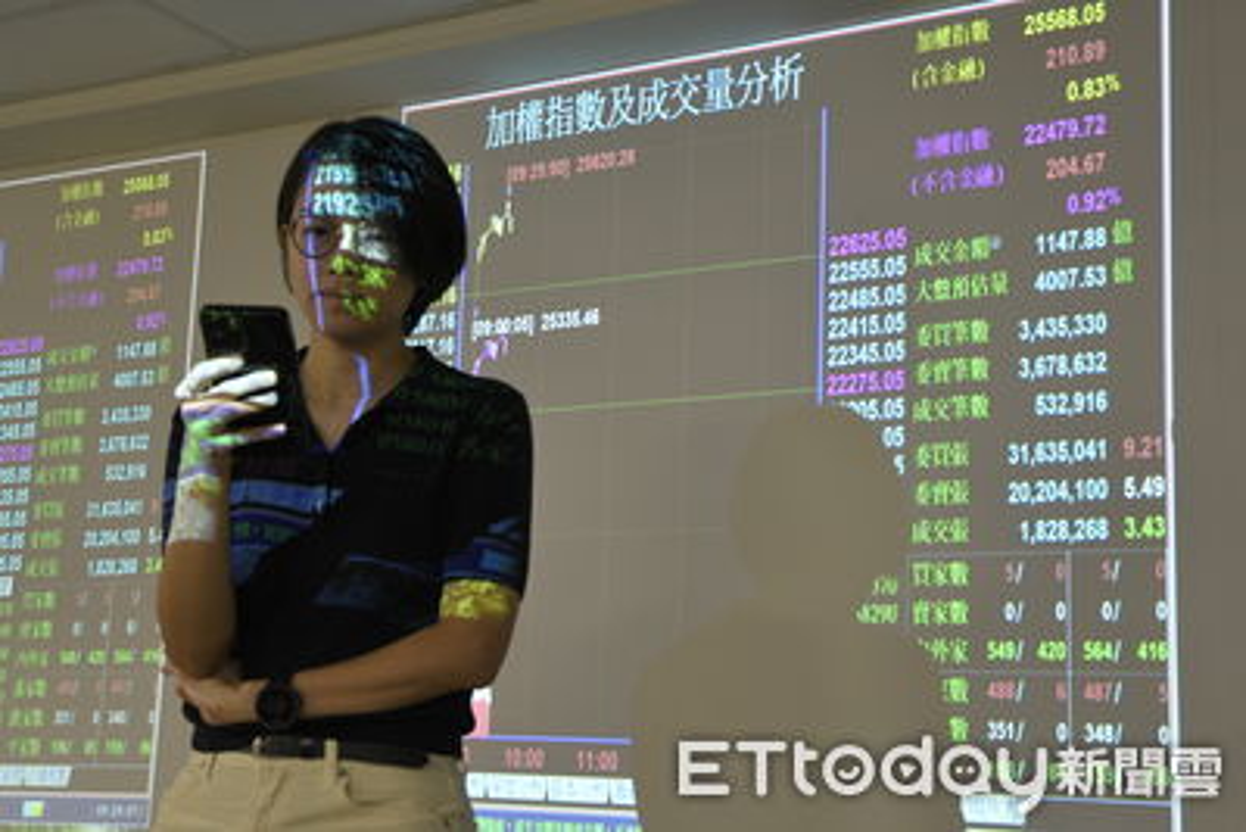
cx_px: 623
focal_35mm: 56
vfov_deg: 24.2
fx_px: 1939
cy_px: 416
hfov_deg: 35.6
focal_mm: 56
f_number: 8
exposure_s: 1/20
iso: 1600
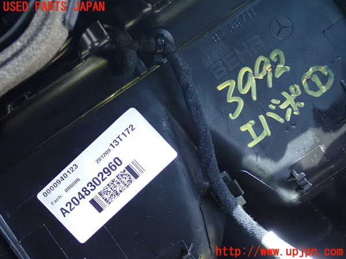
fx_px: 620
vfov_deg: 23.7
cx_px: 173
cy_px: 130
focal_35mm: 62
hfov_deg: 31.2
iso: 640
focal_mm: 11.09
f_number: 3.6
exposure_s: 1/125
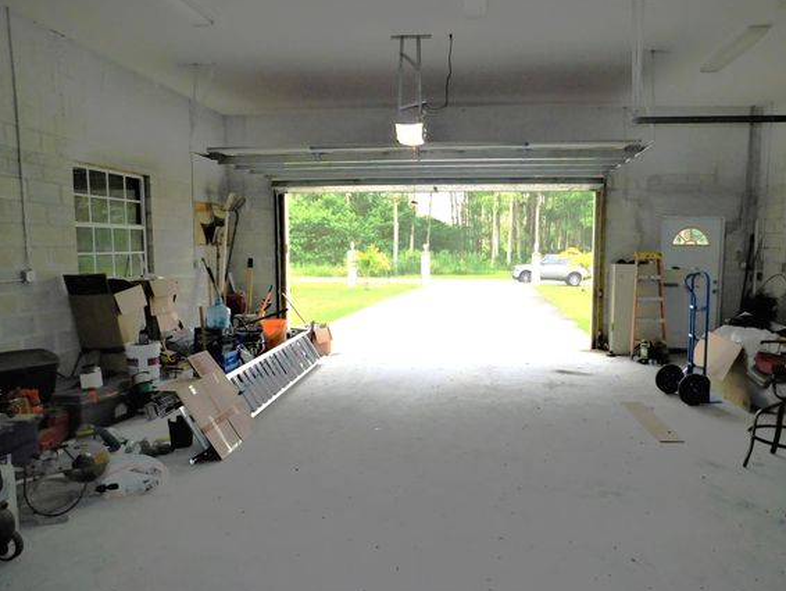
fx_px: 591
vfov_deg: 53.1
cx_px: 433
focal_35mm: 26
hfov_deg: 67.1
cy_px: 307
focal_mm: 4
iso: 125
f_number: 3
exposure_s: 1/100
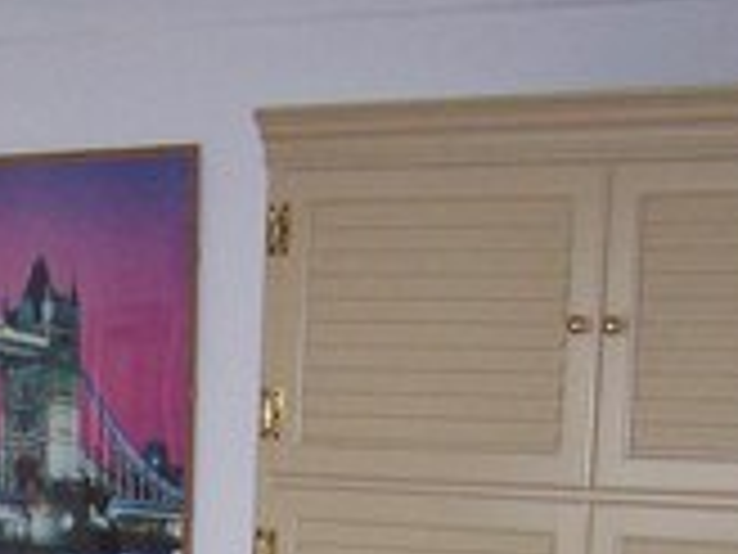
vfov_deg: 10.4
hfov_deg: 14.0
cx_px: -261
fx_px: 2878
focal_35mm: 135
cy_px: 959
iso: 140
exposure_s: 1/64
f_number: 2.7
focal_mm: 6
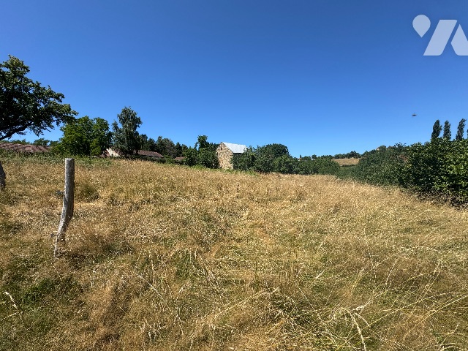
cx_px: 234
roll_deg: +2.2
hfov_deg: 102.1
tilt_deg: +2.4
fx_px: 189
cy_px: 176
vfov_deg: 85.7
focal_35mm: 14
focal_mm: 2.22
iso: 50
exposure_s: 1/1976
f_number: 2.2
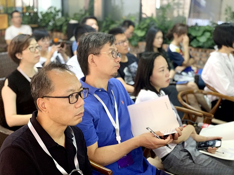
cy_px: 88
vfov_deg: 28.0
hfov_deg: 36.8
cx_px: 117
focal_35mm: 52
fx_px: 351
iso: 250
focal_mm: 6
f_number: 2.4
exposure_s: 1/60
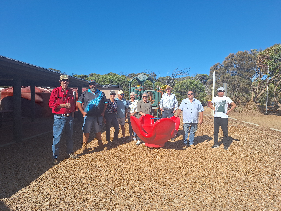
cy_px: 106
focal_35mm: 23
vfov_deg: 58.9
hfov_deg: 73.9
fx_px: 187
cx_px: 140
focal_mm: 5.54
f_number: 1.8
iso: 40
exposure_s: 1/2725
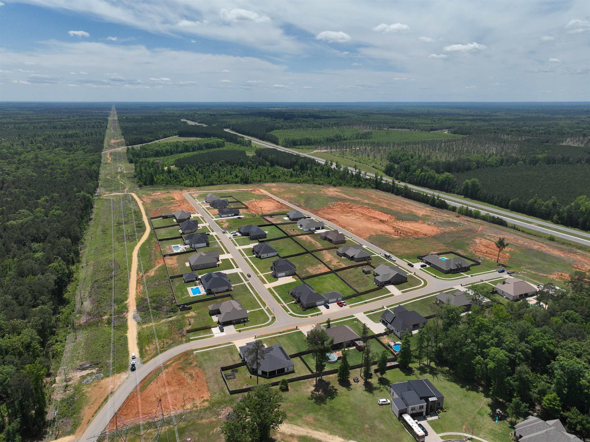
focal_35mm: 24
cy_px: 221
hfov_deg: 71.6
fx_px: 409
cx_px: 295
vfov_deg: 56.8
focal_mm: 12.29
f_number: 2.8
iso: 100
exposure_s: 1/3000
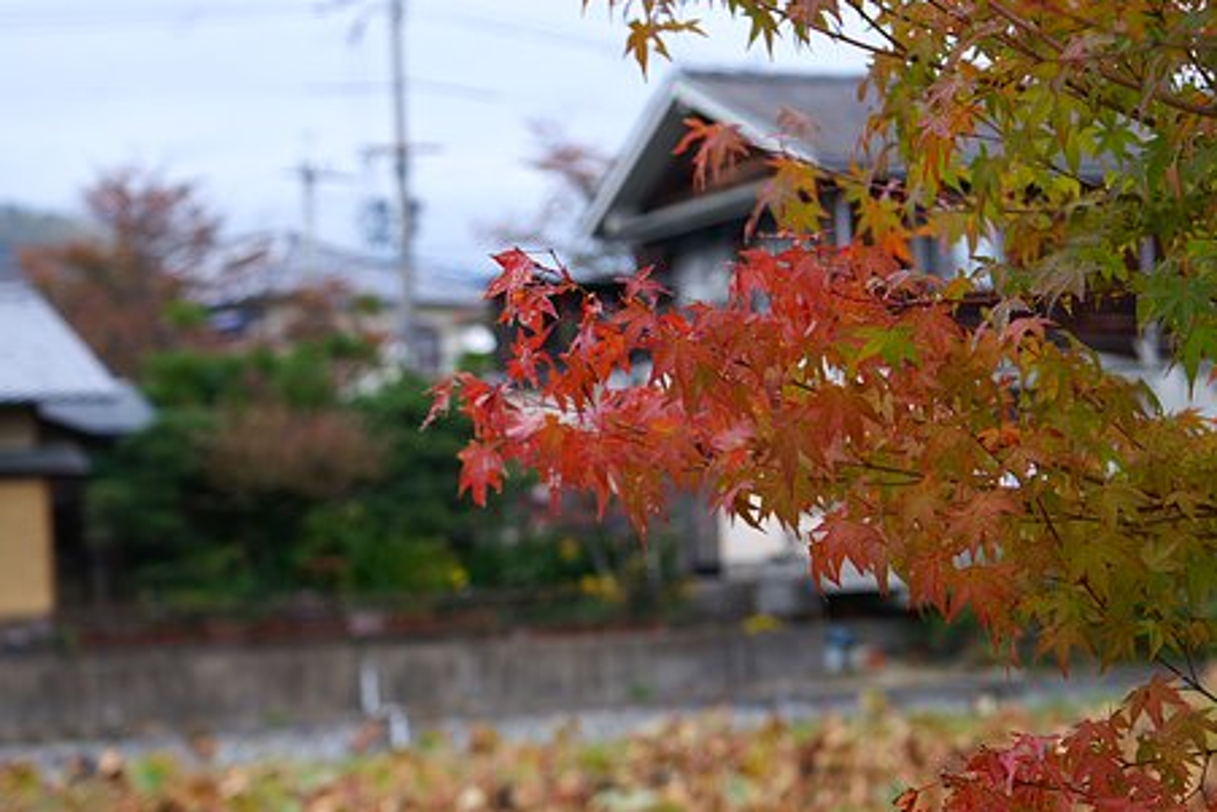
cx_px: 669
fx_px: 3449
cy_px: 413
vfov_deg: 13.4
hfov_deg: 20.0
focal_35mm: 102
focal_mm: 60
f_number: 5.6
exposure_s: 1/250
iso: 100
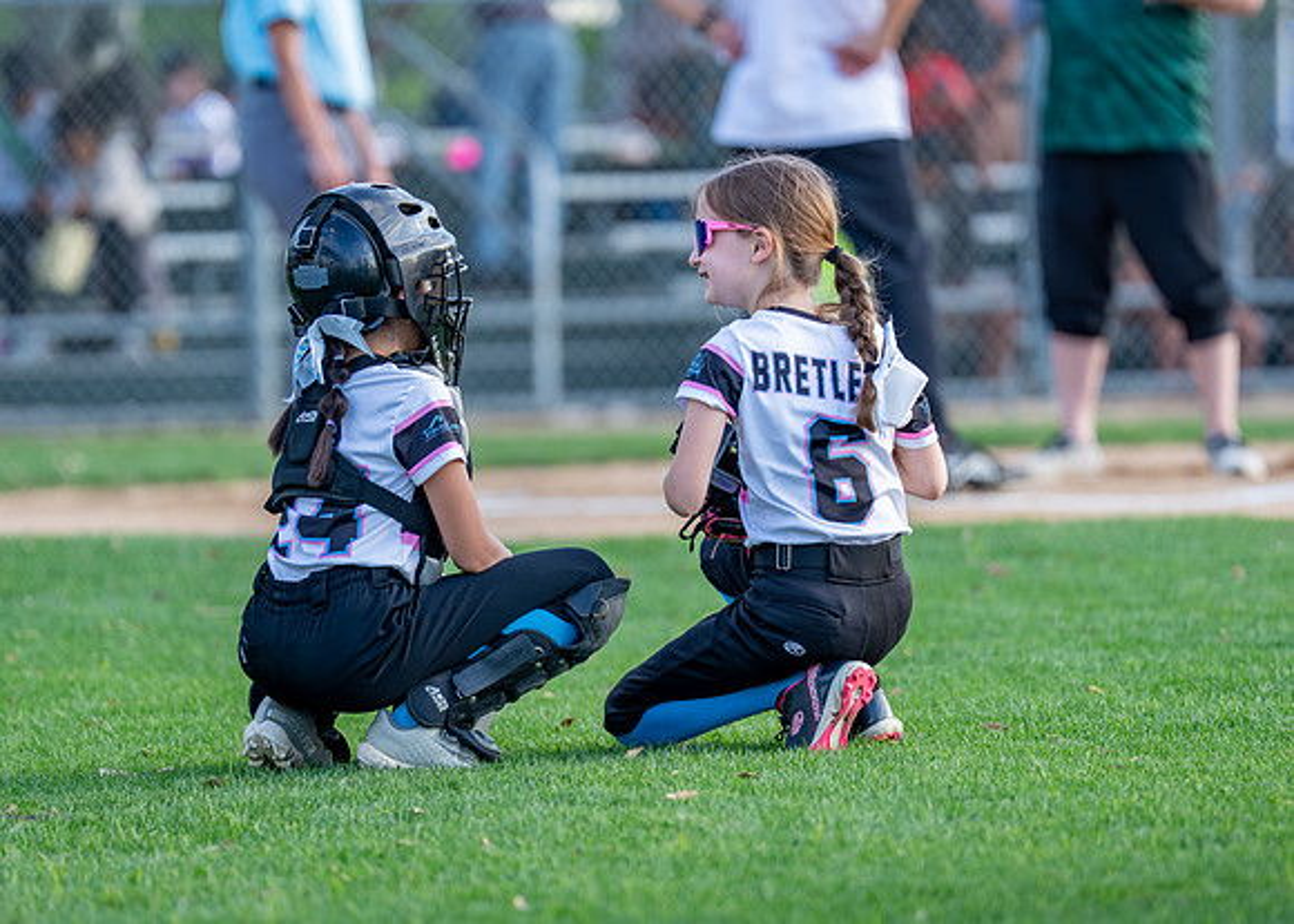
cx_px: 605
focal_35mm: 275
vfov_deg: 5.2
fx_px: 10122
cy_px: 484
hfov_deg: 7.3
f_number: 2.8
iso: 200
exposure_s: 1/320
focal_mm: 200
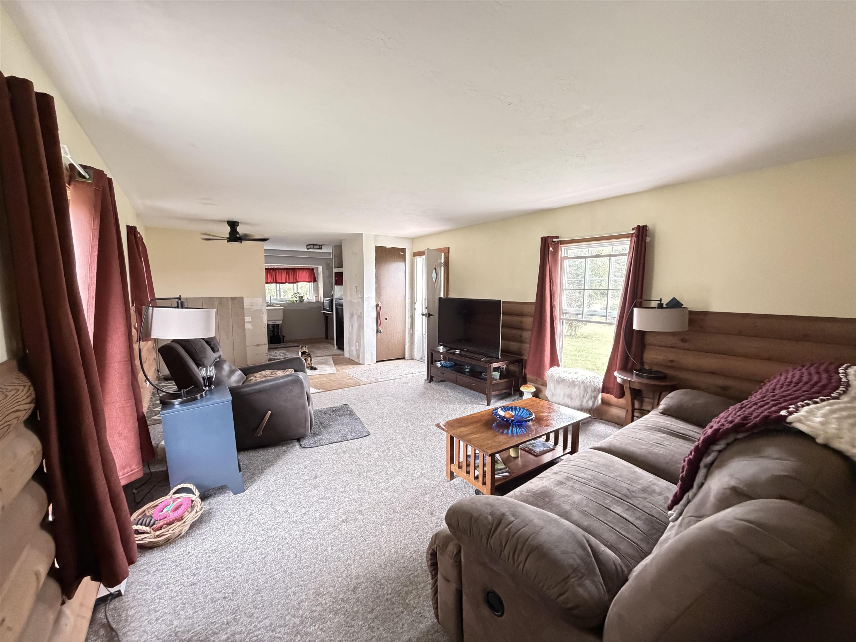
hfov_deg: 102.1
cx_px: 428
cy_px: 321
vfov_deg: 85.7
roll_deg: +0.6
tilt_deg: -5.1
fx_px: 346
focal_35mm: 14
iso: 800
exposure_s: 1/60
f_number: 2.2
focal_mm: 2.22
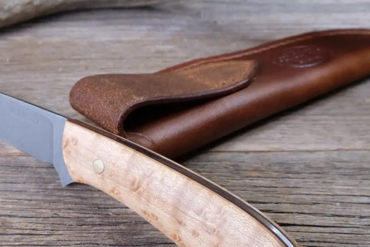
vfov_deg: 26.5
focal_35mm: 50
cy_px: 198
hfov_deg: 39.1
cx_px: 120
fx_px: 514
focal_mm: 20.5
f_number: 9
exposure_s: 1/38
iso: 800
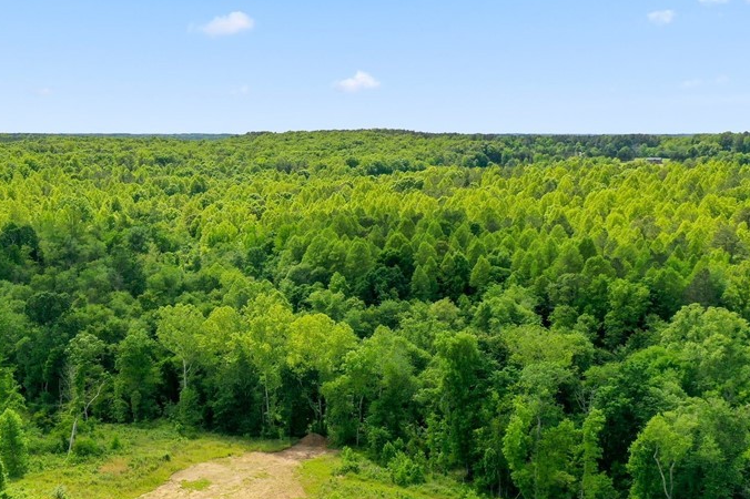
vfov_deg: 29.7
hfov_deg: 43.5
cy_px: 309
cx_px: 326
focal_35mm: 45
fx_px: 937
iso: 100
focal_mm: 10.26
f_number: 4
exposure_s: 1/50
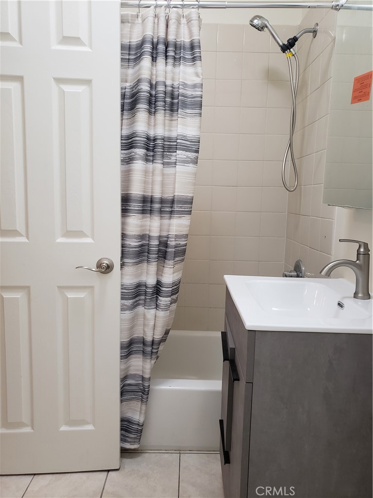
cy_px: 249
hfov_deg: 53.1
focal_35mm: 26
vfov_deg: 67.3
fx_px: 374
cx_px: 186
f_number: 1.5
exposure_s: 1/60
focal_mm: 4.3
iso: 250
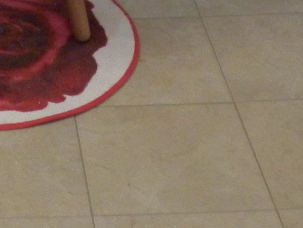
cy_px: -269
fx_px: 1156
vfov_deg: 10.1
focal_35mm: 132
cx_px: -70
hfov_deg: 14.4
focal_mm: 4.6
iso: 233
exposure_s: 1/68
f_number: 2.8
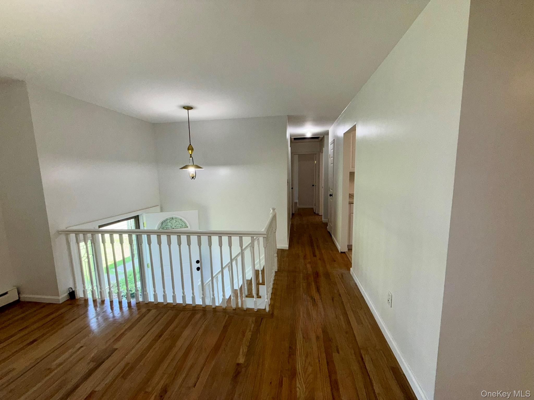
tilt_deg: -6.0
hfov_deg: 102.1
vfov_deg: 85.7
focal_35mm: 14
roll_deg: +1.5
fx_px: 216
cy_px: 200
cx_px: 267
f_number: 2.2
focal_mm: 2.22
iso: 80
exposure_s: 1/122
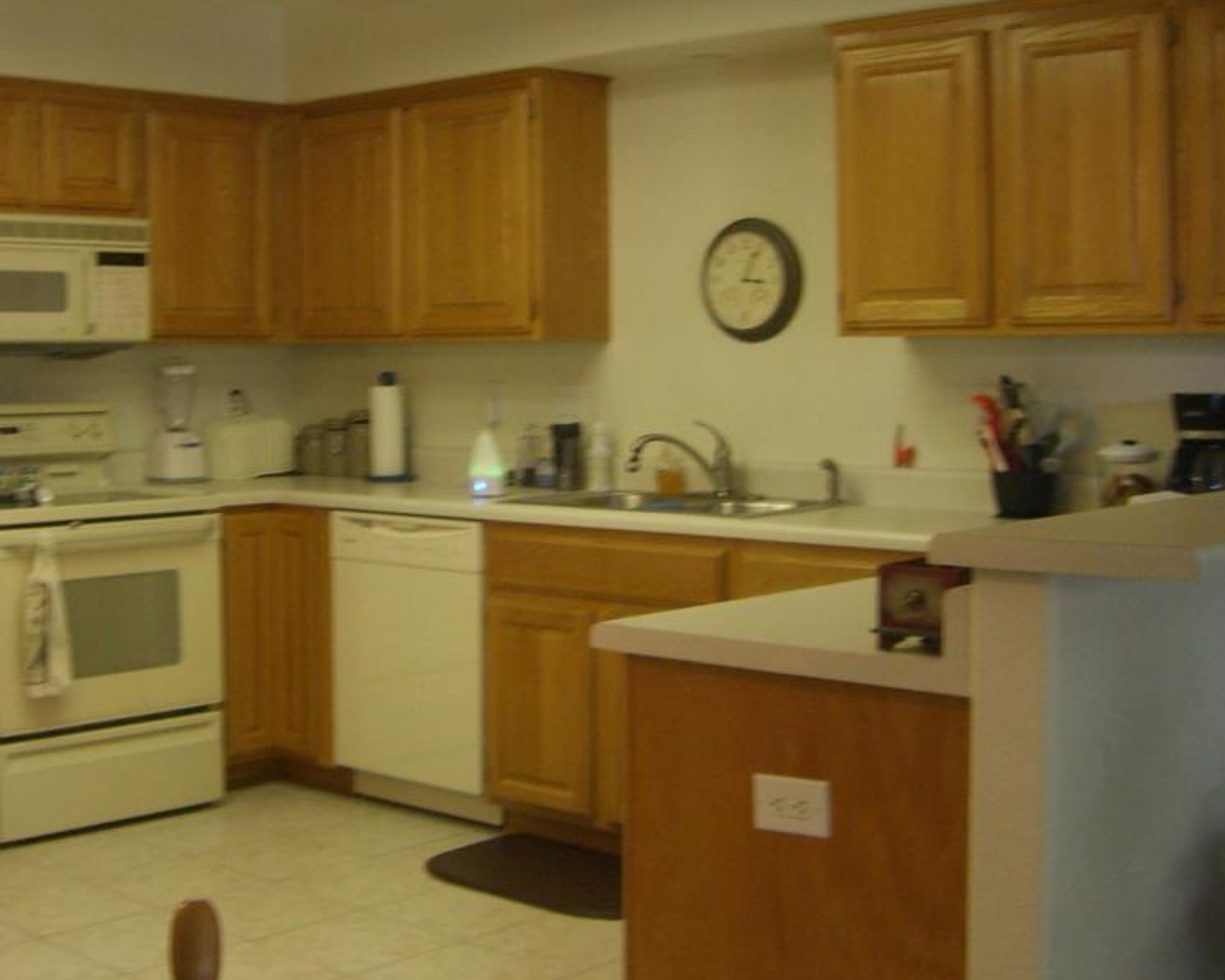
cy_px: 358
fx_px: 1849
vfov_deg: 29.6
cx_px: 500
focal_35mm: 51
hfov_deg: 36.5
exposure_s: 1/30
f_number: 2.7
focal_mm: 6.2
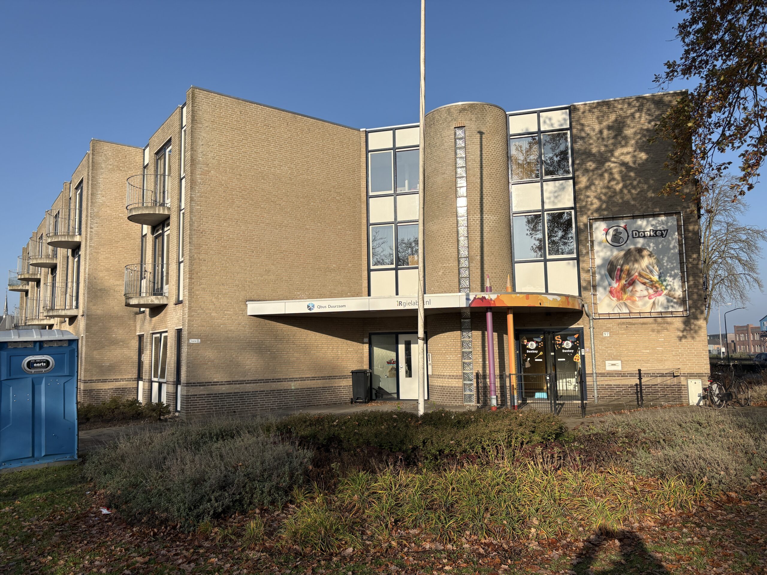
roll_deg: +1.4
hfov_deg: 67.3
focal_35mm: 26
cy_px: 288
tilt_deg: +6.8
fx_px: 576
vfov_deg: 53.1
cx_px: 384
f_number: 1.6
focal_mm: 5.96
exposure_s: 1/3623
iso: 50
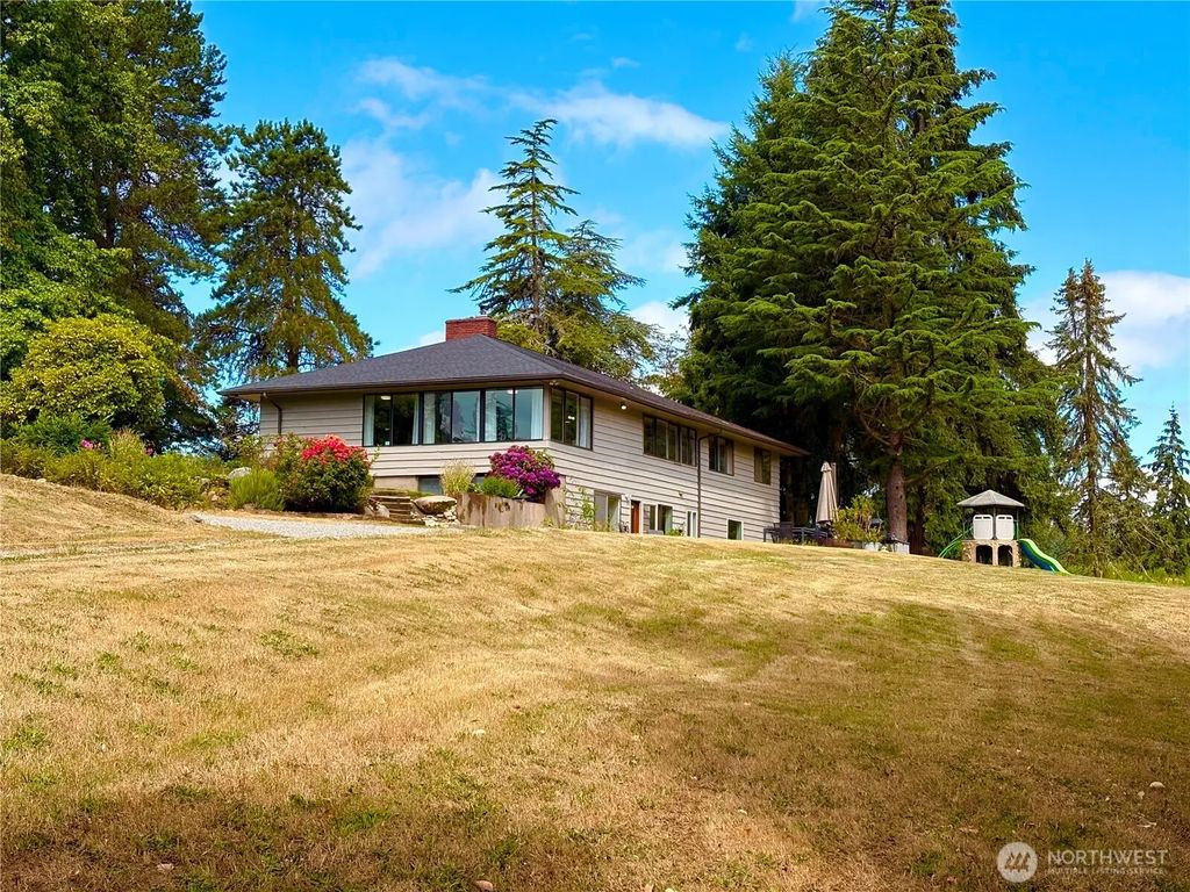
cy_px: 446
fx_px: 1788
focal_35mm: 52
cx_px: 595
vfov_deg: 28.0
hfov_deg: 36.8
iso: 32
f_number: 1.6
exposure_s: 1/1754
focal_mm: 5.96
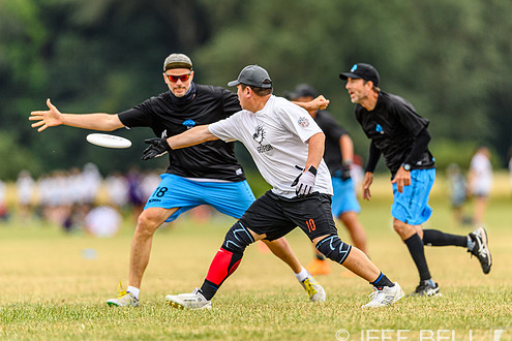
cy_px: 180
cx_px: 267
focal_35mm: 469
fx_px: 6670
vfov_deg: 2.9
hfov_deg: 4.4
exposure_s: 1/1250
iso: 125
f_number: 3.2
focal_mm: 400
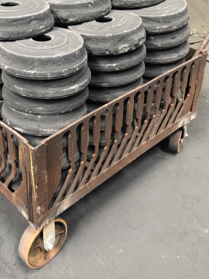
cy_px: 72
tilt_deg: -28.5
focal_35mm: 45
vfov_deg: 40.9
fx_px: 362
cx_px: 64
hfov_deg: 31.9
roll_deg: +0.7
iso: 40
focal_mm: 4
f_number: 1.8
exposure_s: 1/15
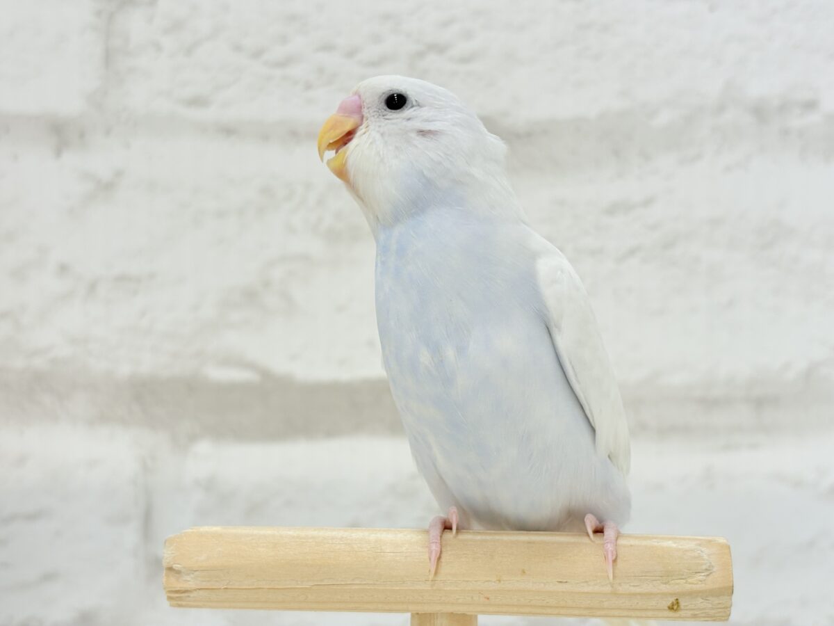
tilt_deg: -3.3
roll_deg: +1.1
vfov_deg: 28.0
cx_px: 417
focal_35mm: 52
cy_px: 313
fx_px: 1253
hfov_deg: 36.8
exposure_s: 1/100
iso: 64
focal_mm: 5.96
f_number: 1.6
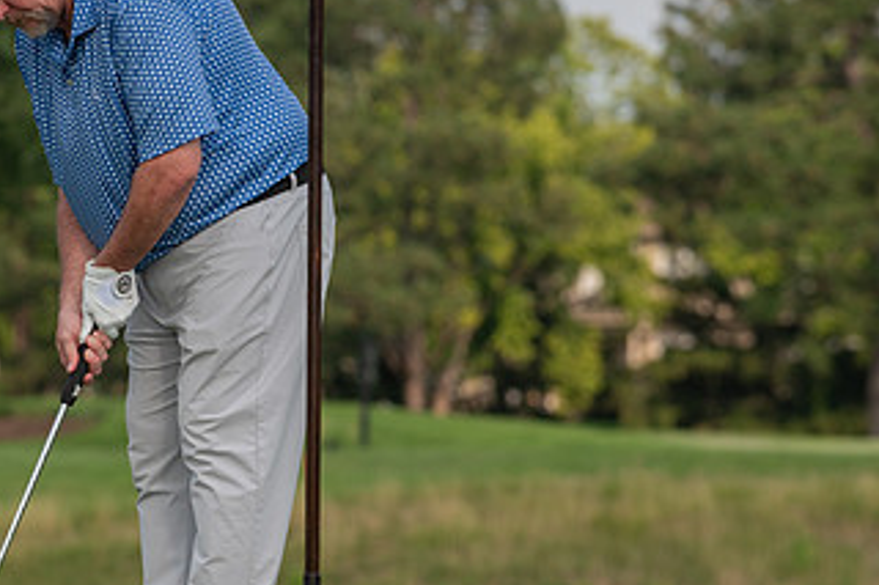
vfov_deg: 3.8
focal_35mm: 363
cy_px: 361
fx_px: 8858
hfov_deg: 5.7
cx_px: 181
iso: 250
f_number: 5
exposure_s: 1/1250
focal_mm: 200
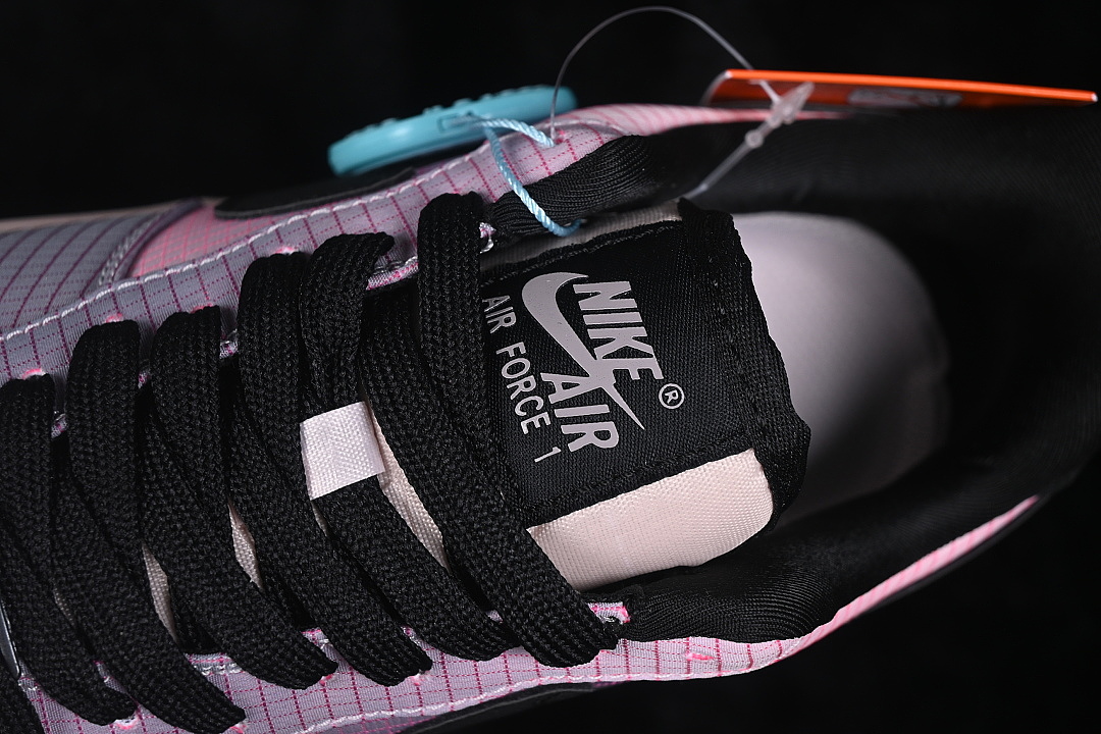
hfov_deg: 27.0
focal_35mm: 75
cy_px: 367
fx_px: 2294
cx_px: 550
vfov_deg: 18.2
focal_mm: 50
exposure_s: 1/80
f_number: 7.1
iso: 160
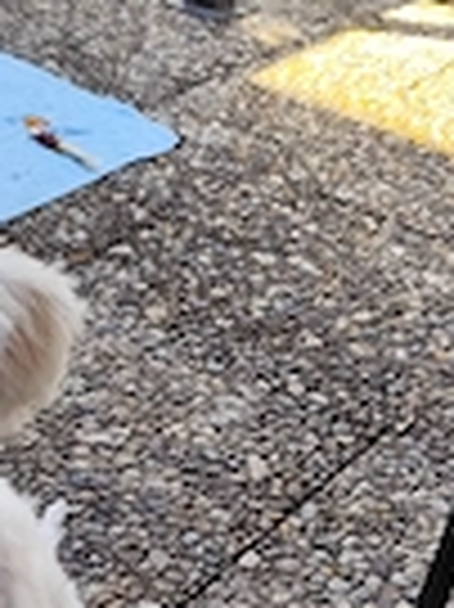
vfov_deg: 26.5
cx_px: -18
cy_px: 658
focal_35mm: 68
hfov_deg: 20.8
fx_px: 1191
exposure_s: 1/179
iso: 50
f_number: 1.65
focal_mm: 6.14
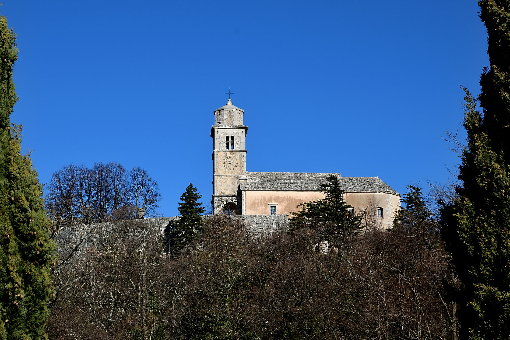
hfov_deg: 21.5
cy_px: 155
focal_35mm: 95
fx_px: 1346
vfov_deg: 14.4
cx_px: 242
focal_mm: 50
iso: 100
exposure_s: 1/100
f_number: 16
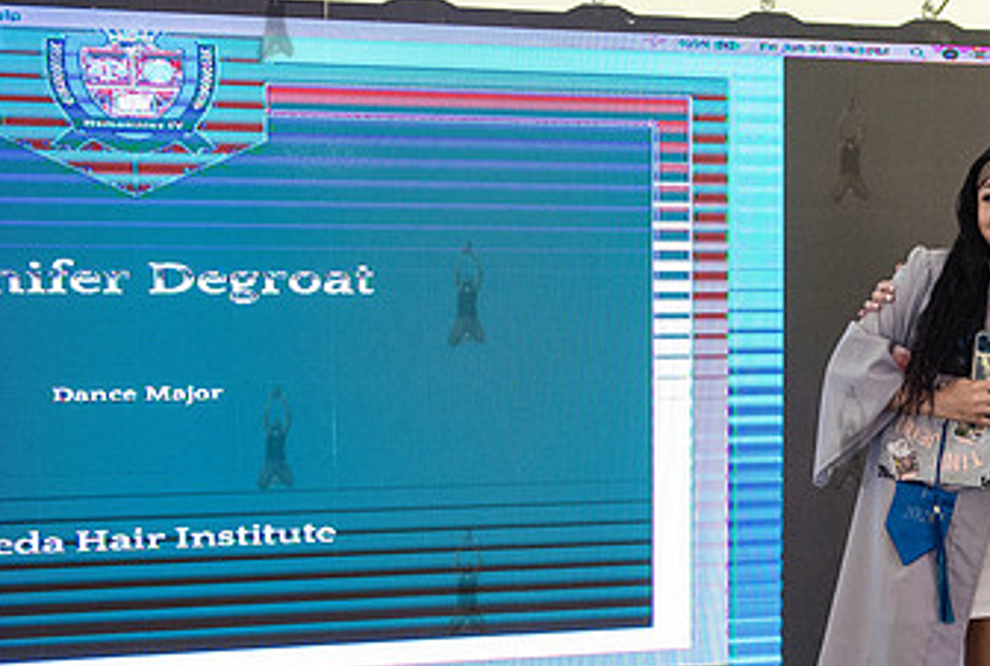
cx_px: 943
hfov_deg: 26.4
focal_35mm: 73
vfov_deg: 18.8
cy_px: 377
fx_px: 2013
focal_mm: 38
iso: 2500
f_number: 4
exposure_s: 1/800
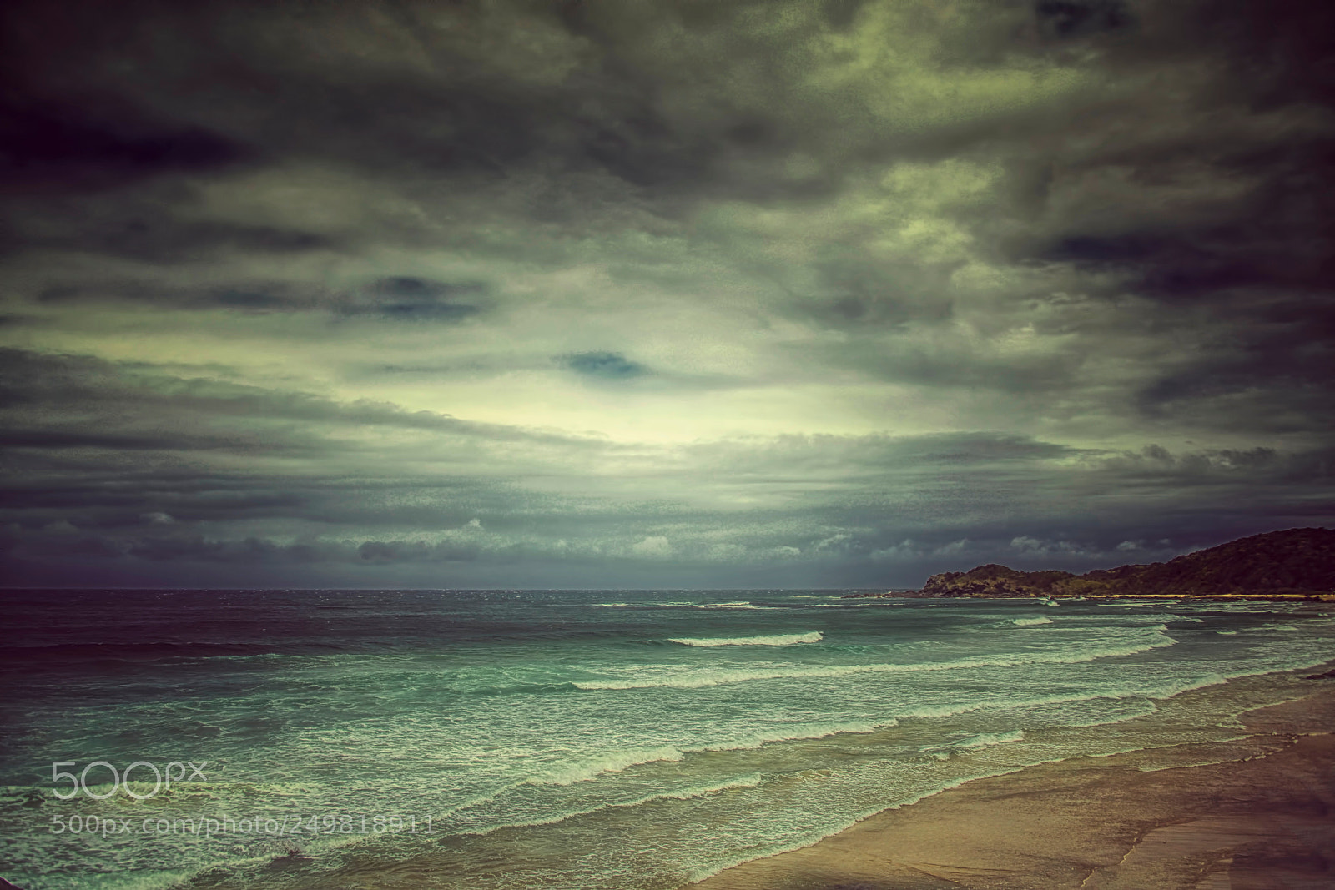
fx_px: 1187
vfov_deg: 41.1
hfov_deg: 58.7
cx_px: 668
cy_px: 445
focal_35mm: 32
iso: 100
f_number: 3.5
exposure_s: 1/8000
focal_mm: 32
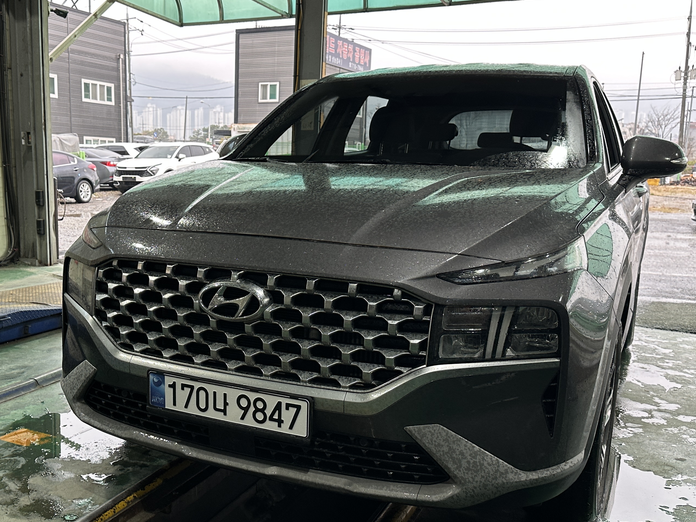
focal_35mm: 38
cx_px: 242
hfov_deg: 48.3
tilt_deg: -9.7
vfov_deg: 37.6
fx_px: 764
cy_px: 304
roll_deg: -0.4
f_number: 1.78
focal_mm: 6.86
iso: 125
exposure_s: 1/60
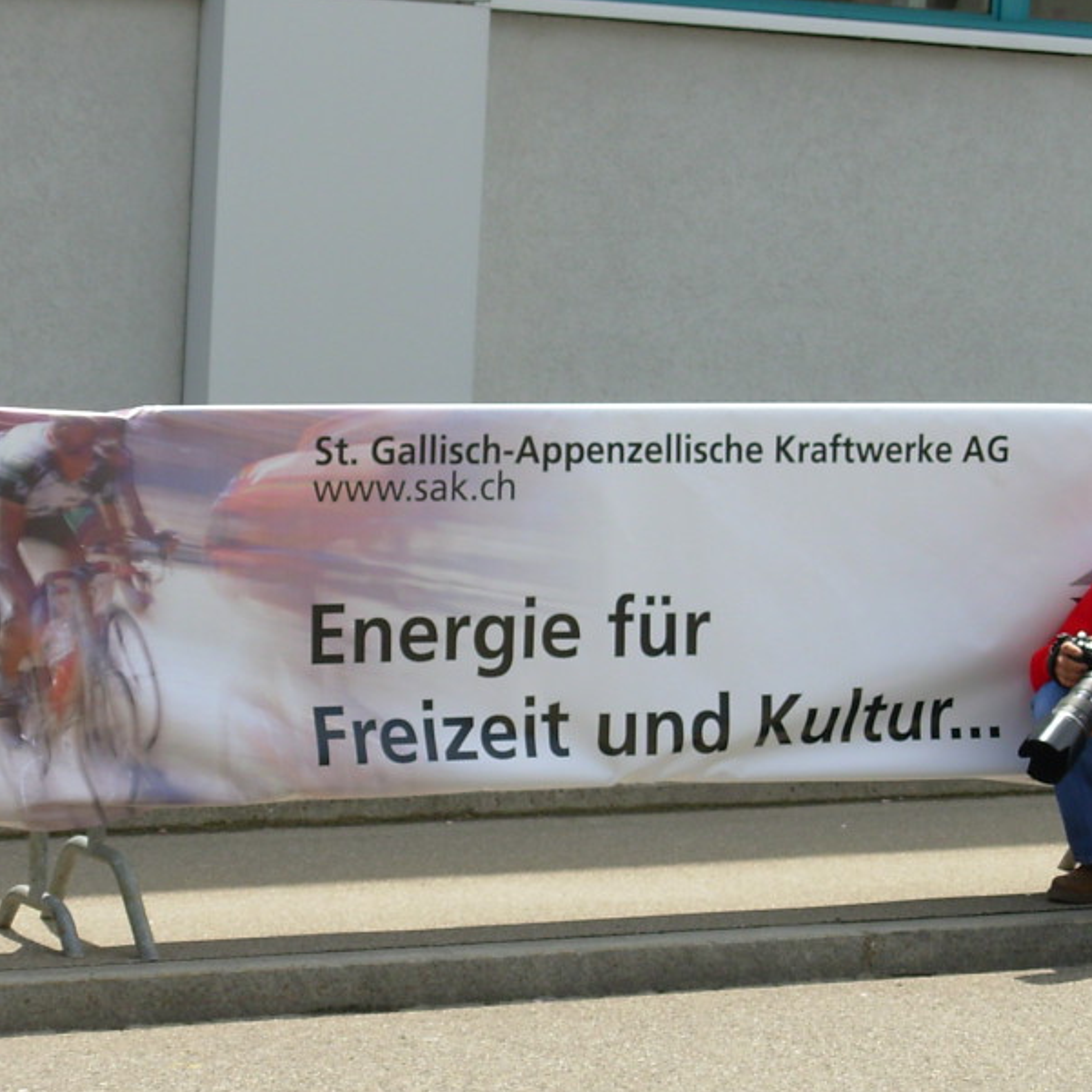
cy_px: 603
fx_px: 4783
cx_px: 754
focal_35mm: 134
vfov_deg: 13.0
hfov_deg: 13.0
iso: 50
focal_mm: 14.7
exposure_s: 1/724
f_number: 3.8
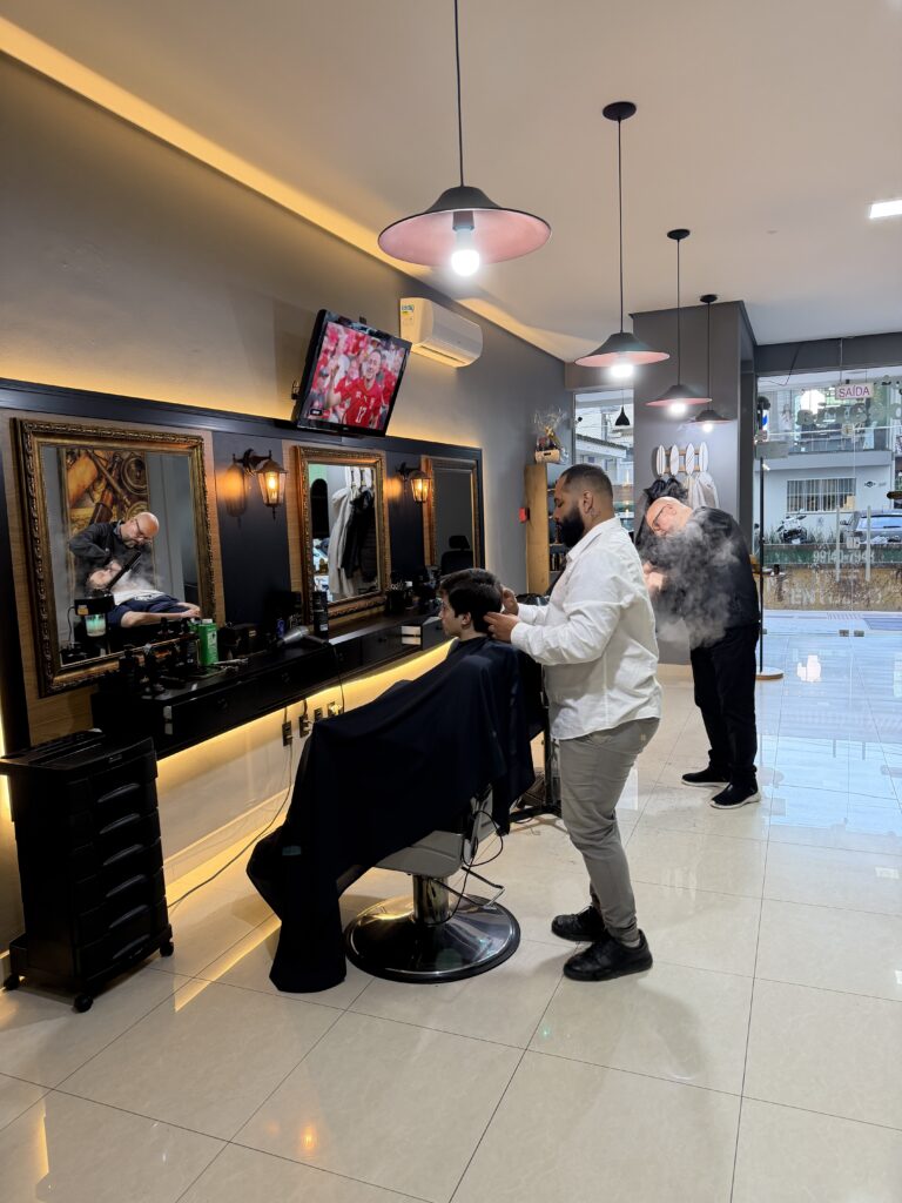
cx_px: 451
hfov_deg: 56.8
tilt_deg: -7.4
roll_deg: +1.8
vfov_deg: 71.6
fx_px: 834
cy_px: 602
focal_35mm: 24
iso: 160
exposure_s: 1/60
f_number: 1.78
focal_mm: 6.76
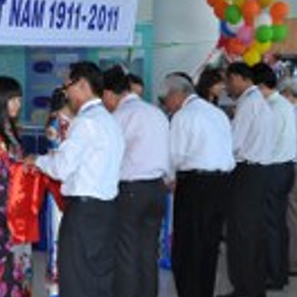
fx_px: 757
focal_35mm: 78
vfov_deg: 22.2
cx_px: -81
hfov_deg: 20.4
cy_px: 162
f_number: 5.6
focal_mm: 18
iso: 200
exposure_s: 1/60
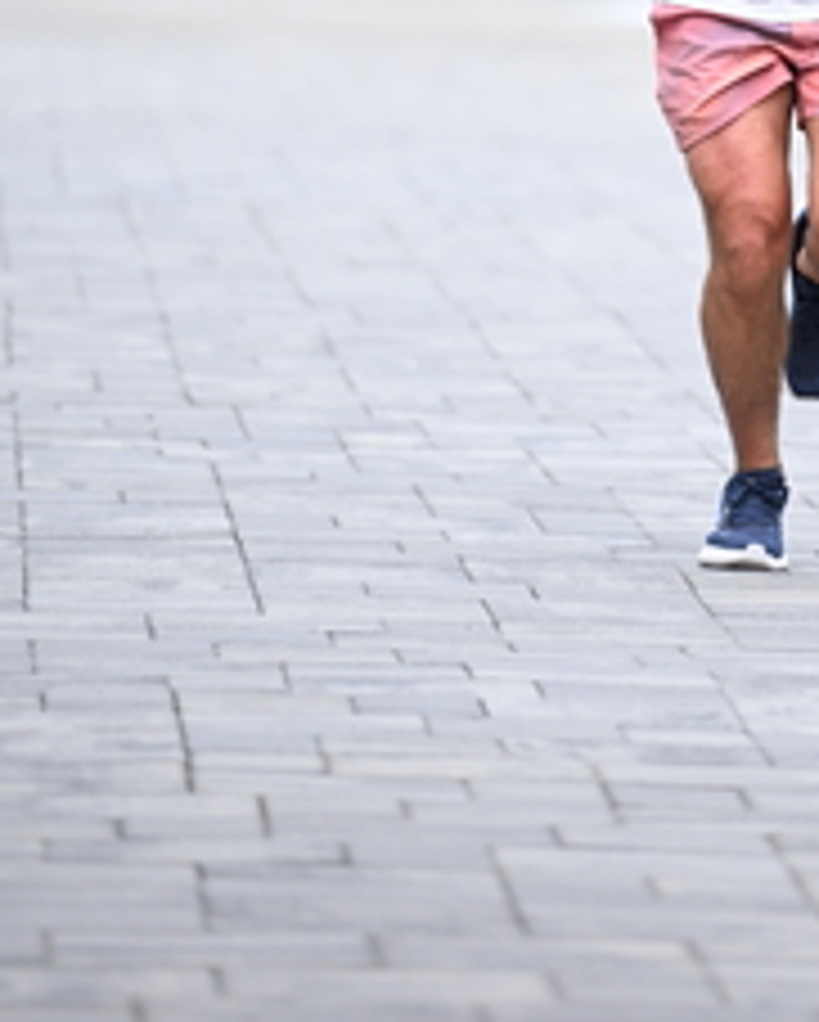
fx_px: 13737
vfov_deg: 4.2
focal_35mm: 454
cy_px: -158
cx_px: 767
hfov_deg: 3.4
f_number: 2.8
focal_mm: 200
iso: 1000
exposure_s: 1/1600
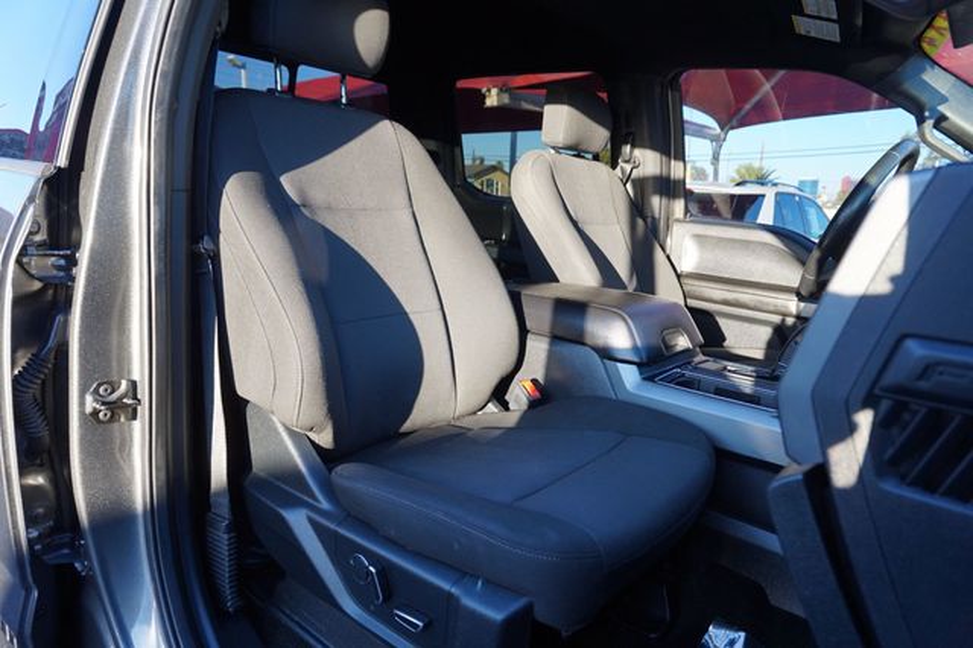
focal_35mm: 24
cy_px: 324
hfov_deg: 73.8
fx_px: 648
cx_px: 486
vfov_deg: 53.1
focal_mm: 16
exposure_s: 1/60
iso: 100
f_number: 4
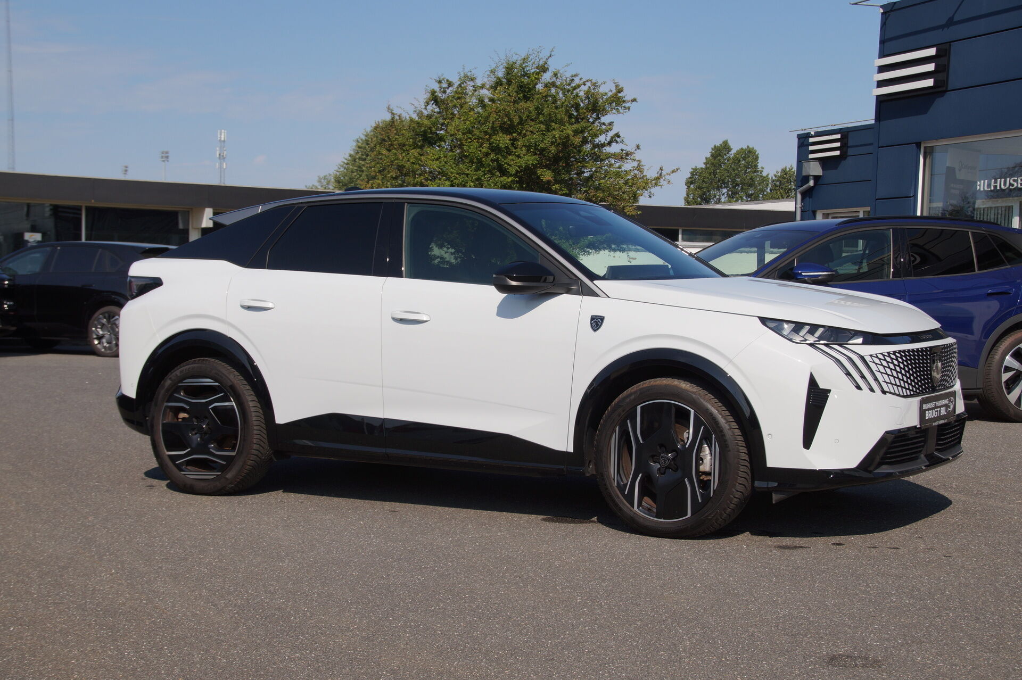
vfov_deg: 25.7
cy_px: 340
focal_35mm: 52
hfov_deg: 37.9
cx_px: 511
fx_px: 1490
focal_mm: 35
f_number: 9
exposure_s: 1/320
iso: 100
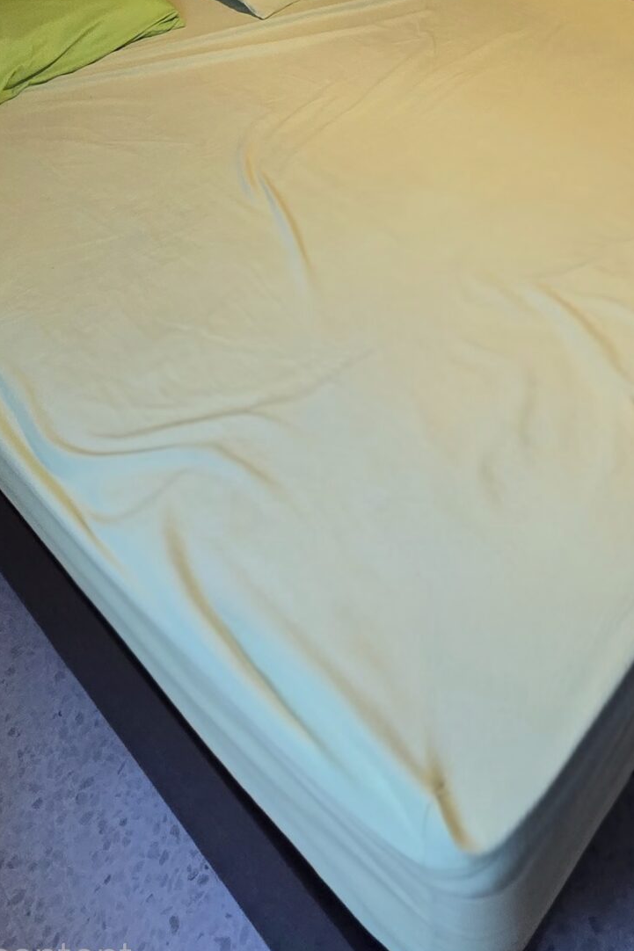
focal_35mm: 32
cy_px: -111
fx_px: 846
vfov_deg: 44.0
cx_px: 490
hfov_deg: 39.8
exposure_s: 1/50.3
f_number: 2.2
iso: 800
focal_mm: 2.2
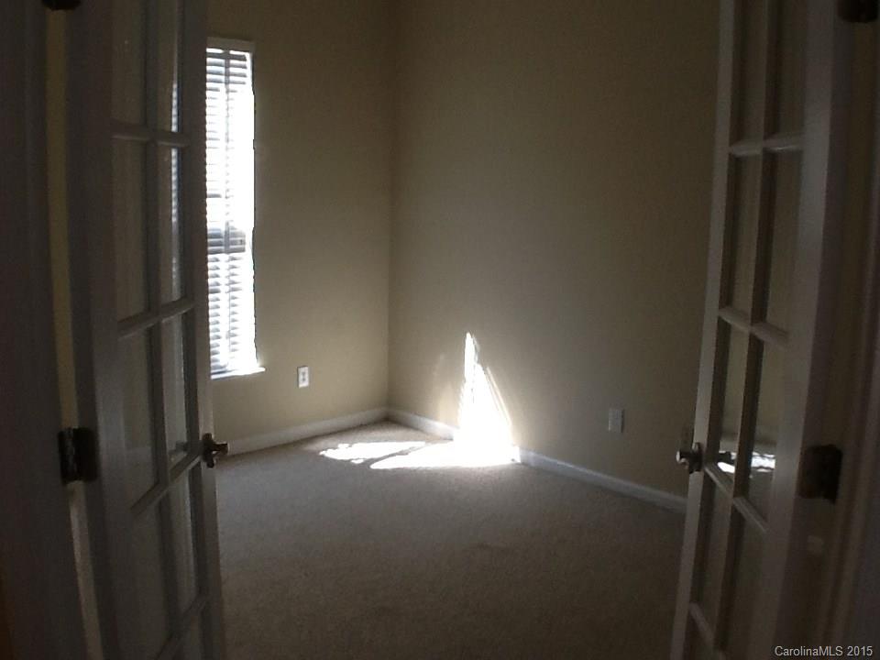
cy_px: 330
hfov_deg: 42.9
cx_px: 440
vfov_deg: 32.9
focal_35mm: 44
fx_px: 1119
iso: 64
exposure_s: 1/60
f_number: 2.4
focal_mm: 2.03
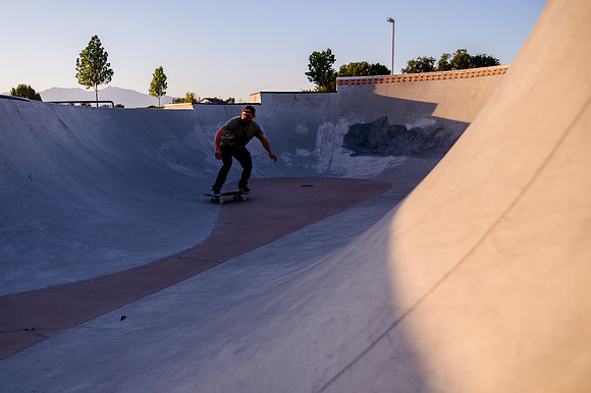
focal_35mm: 33
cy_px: 196
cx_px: 229
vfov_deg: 39.8
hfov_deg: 56.6
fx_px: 543
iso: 1000
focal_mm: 27
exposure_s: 1/3200
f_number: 4
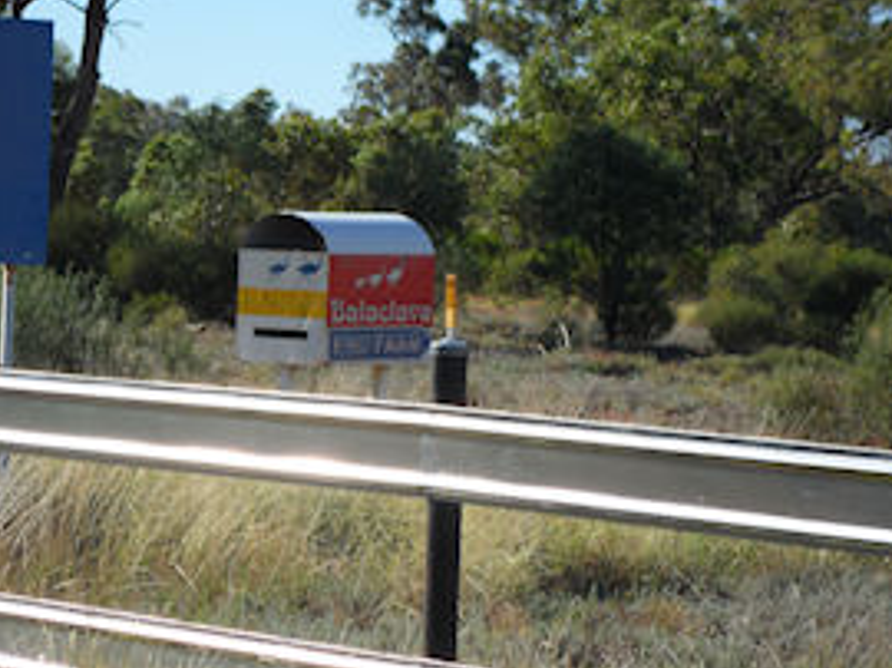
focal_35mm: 175
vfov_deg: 8.5
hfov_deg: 11.3
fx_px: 4505
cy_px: 311
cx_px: 330
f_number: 5.9
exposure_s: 1/250
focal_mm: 24.5
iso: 80
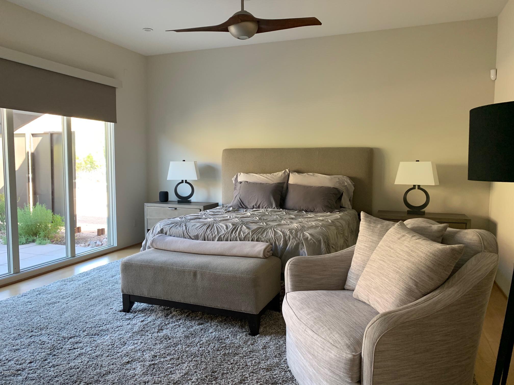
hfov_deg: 67.3
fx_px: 386
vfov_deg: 53.1
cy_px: 192
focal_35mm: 26
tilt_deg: -4.4
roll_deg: -0.1
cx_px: 257
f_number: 1.8
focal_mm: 4.25
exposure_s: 1/60
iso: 125
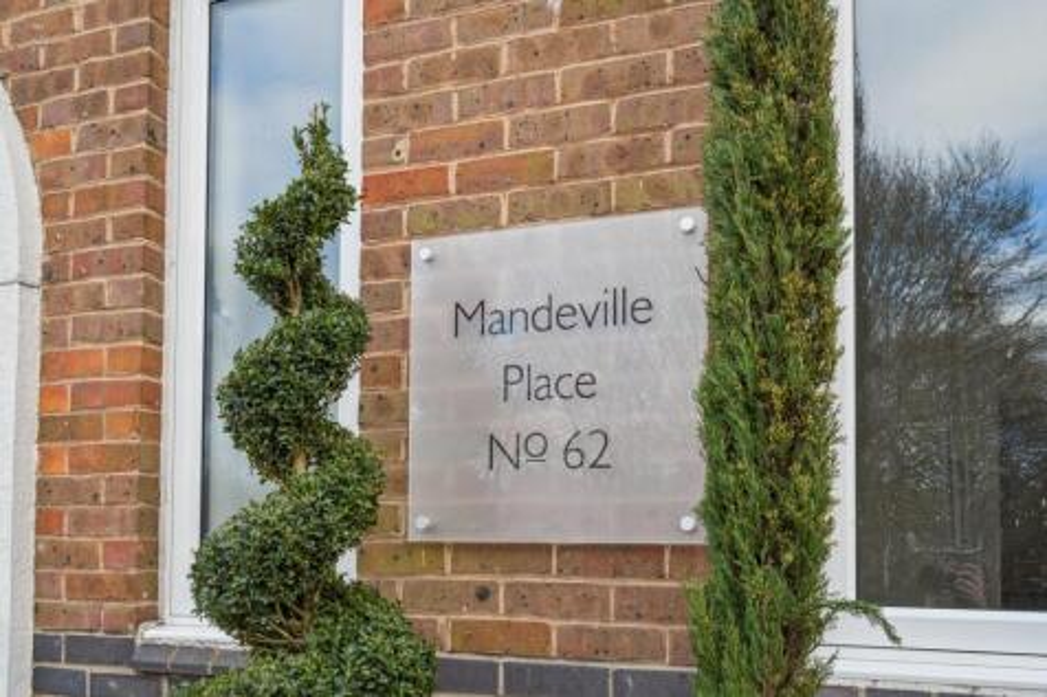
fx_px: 1018
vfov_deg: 37.8
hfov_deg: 54.5
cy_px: 348
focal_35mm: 35
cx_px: 524
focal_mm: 35
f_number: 10
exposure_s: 1/250
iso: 1000
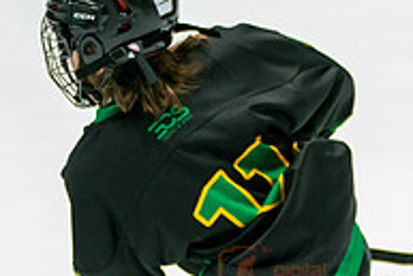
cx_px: 310
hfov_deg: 5.2
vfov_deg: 3.5
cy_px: 275
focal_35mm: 397
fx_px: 4558
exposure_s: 1/1600
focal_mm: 132
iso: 3200
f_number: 3.2
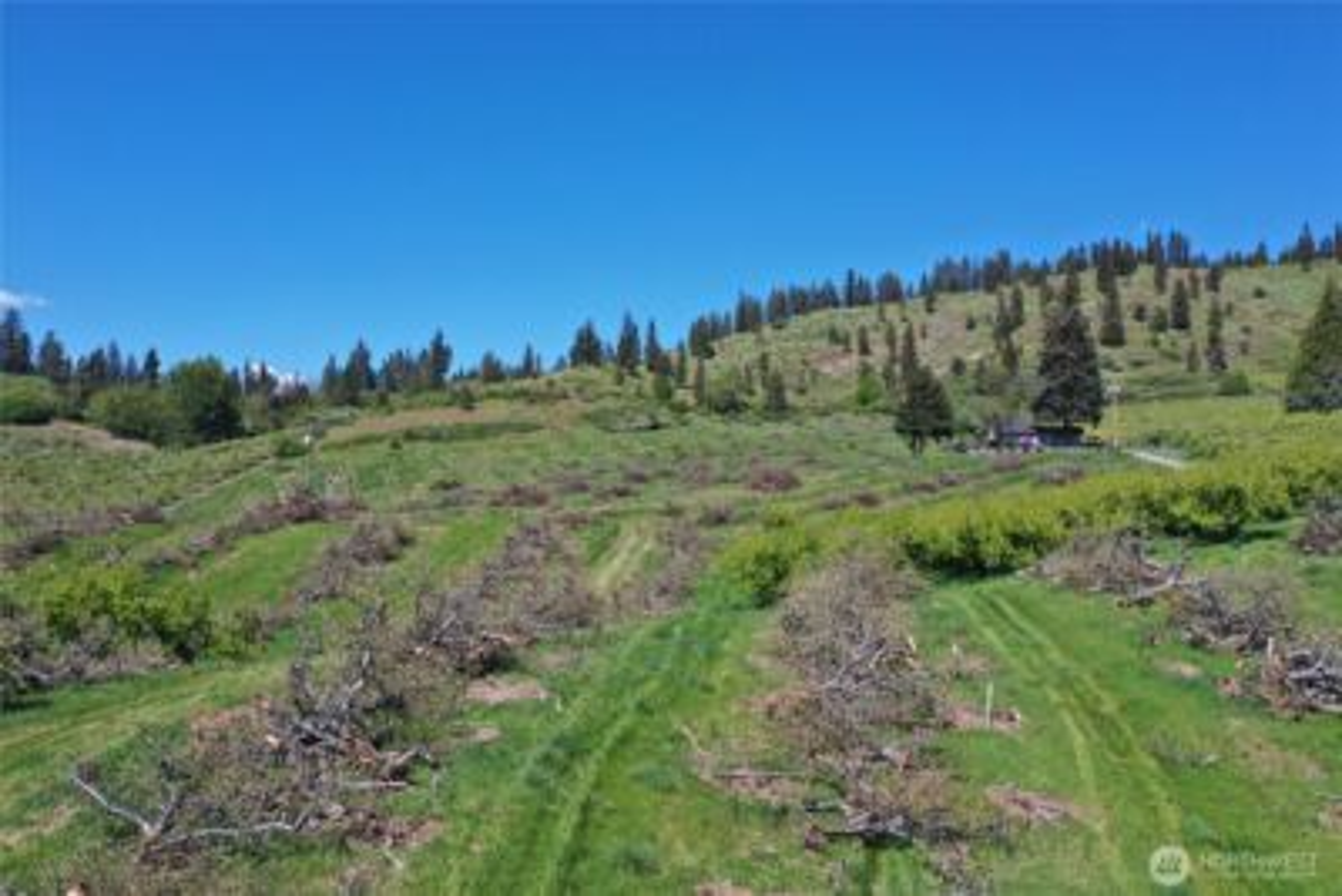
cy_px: 448
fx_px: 1044
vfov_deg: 46.4
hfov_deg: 65.5
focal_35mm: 28
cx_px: 671
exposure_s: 1/400
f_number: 5.6
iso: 100
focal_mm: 10.26
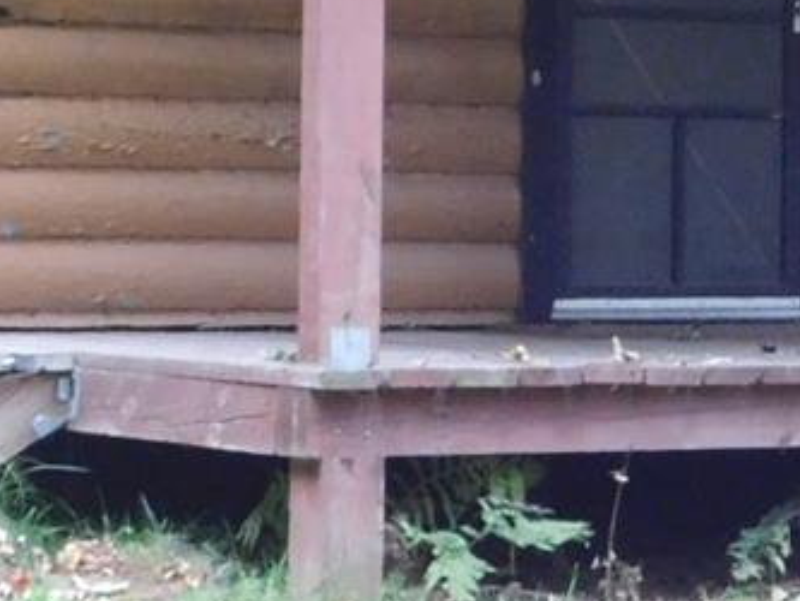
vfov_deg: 8.2
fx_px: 4161
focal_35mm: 180
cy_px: -111
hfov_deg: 10.9
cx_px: 836
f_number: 3.6
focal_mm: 7.1
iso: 400
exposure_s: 1/25
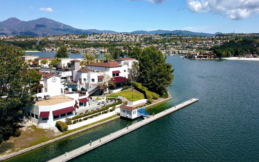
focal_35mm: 32
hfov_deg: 59.6
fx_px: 226
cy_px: 68
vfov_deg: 39.3
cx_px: 141
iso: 100
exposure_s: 1/226
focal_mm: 4.73
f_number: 2.2
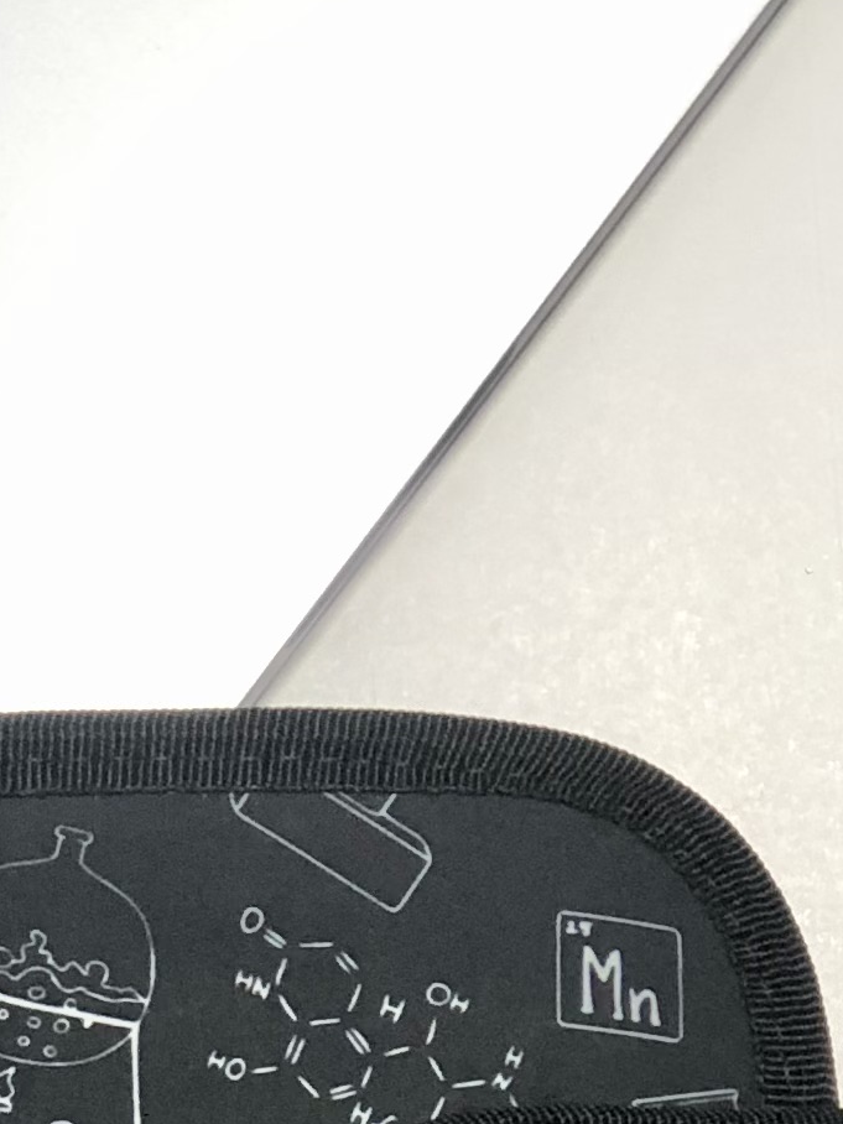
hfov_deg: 5.9
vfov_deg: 7.6
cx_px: -38
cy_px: 2087
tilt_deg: -83.1
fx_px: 8215
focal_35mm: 253
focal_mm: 6.6
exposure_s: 1/33
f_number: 2.8
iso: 32
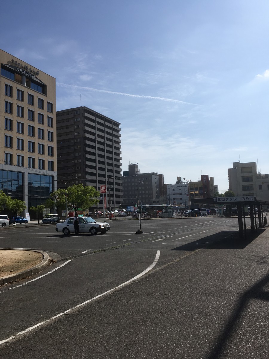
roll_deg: +2.5
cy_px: 180
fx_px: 300
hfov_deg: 48.2
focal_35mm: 29
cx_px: 134
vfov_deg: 61.7
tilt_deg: +5.1
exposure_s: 1/3205
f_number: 2.2
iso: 25
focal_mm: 4.15
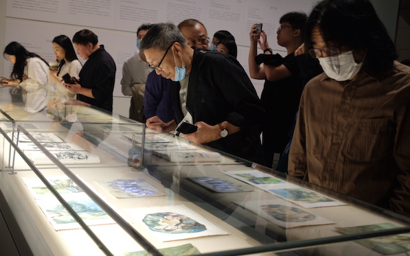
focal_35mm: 42
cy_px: 124
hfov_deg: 47.2
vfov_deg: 30.5
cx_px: 205
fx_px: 469
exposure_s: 1/30
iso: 400
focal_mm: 27
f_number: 2.8
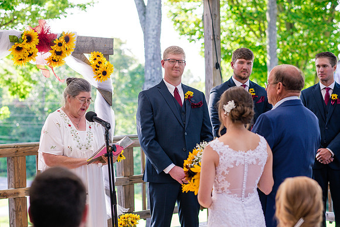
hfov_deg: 23.9
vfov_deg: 16.1
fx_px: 803
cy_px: 114
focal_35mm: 85
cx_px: 170
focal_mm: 85
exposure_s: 1/400
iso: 400
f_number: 3.2
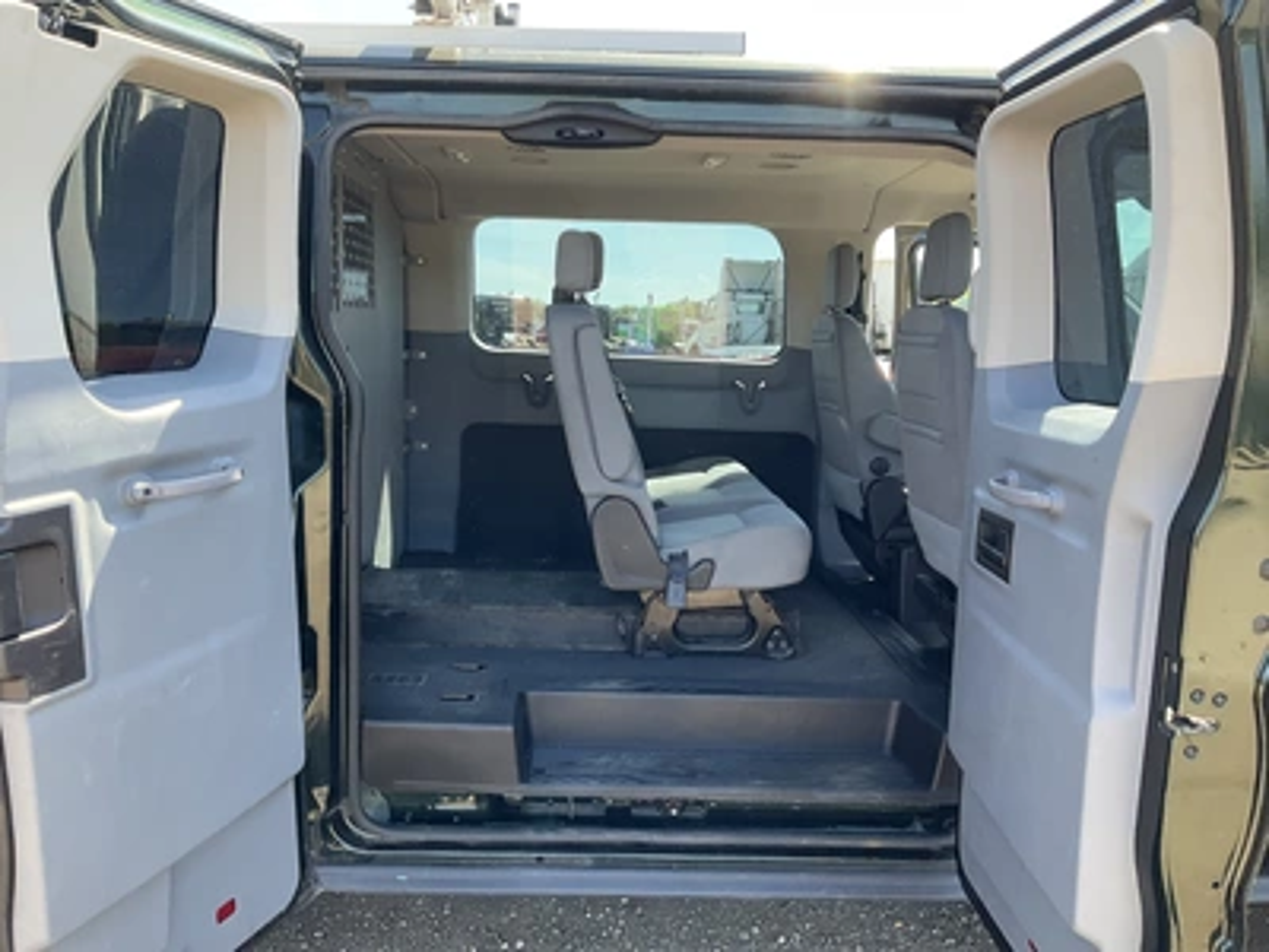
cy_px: 476
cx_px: 634
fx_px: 1063
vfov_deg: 48.2
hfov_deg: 61.7
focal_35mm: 29
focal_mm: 3
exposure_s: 1/162
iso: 32
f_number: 1.8
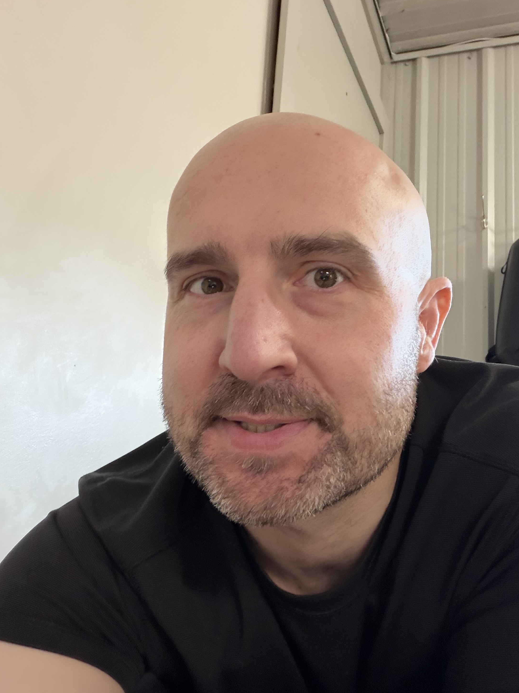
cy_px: 347
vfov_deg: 56.8
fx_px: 640
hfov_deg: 44.1
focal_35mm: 32
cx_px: 275
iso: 250
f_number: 1.9
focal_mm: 2.71
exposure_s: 1/30
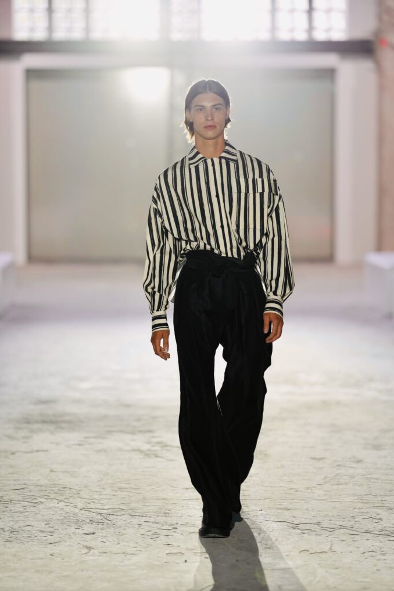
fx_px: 2232
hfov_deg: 10.1
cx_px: 197
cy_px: 295
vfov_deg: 15.1
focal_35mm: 136
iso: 640
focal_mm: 135
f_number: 2
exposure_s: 1/800
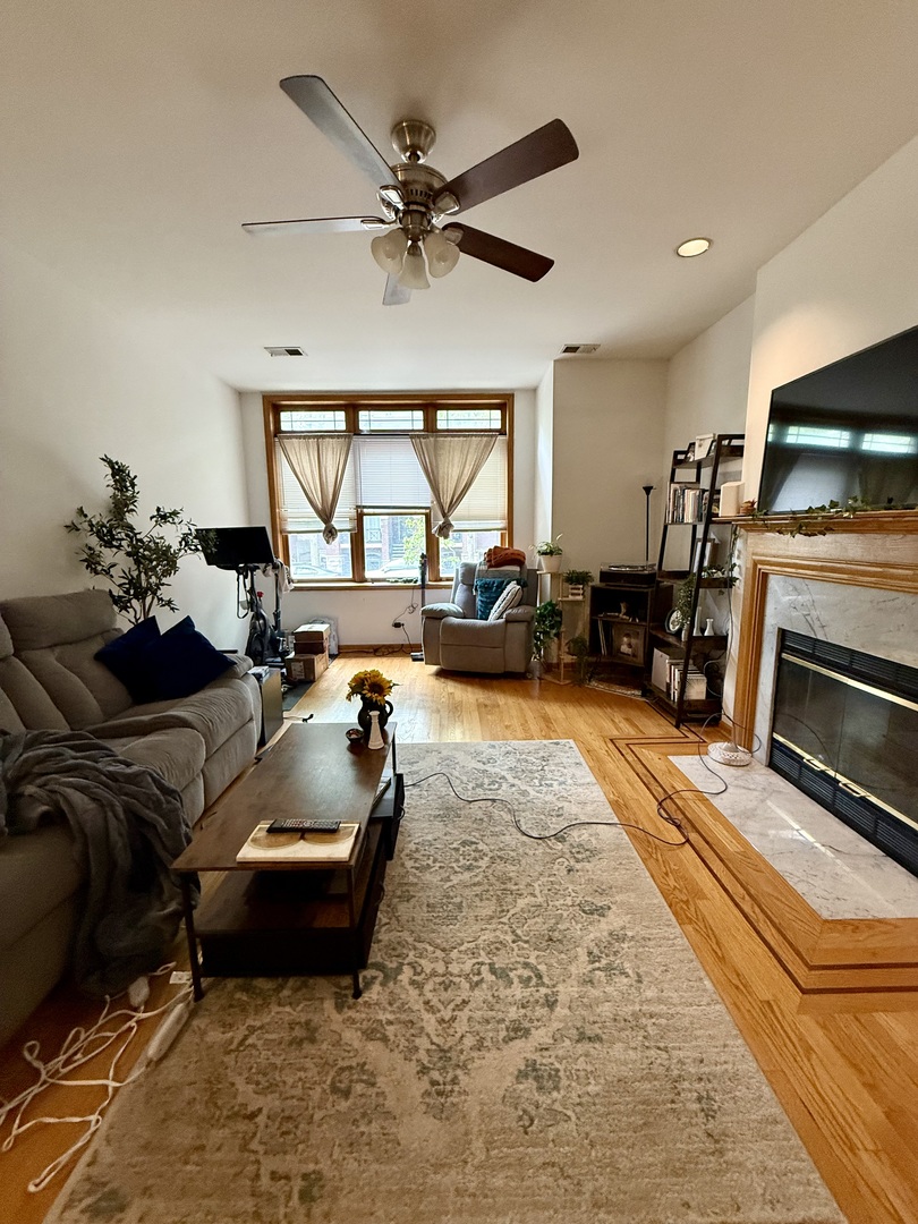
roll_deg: +0.3
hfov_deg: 85.7
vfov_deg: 102.1
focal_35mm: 14
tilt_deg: -8.0
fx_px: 495
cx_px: 459
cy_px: 612
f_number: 2.2
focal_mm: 2.22
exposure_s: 1/60
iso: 400
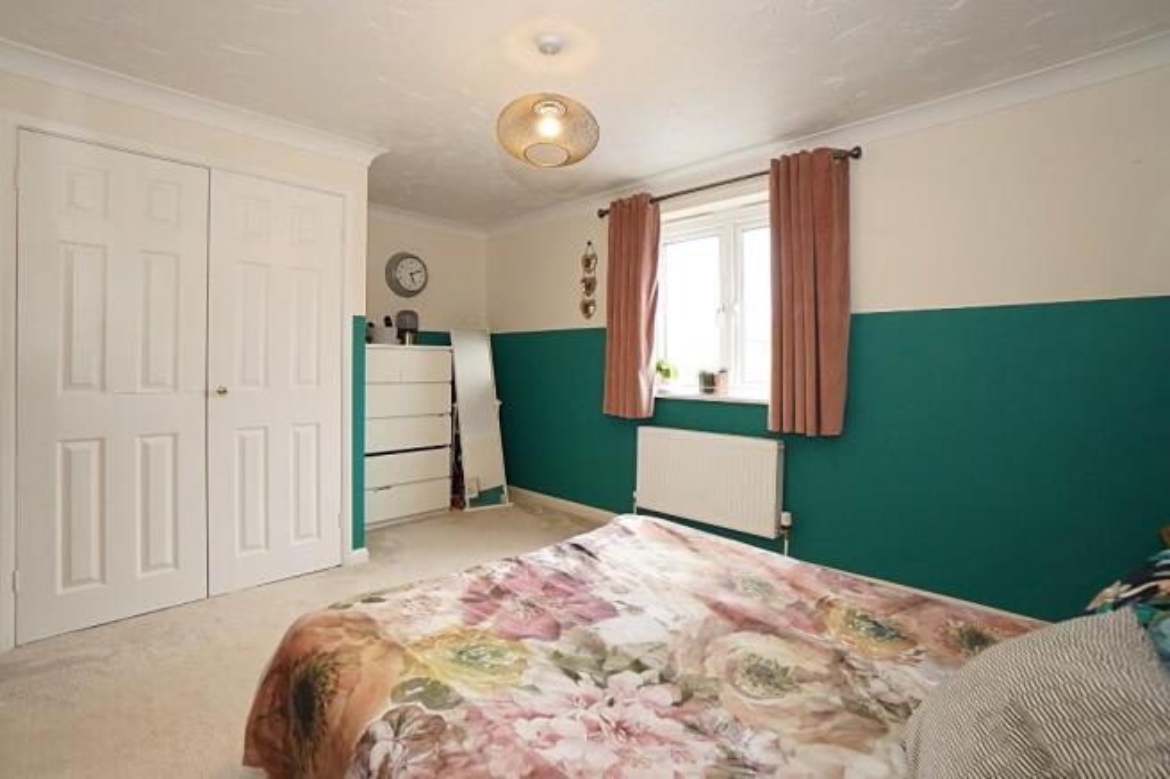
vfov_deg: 77.3
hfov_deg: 100.4
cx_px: 585
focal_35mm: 15
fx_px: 487
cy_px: 390
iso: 2500
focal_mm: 10
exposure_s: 1/250
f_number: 4
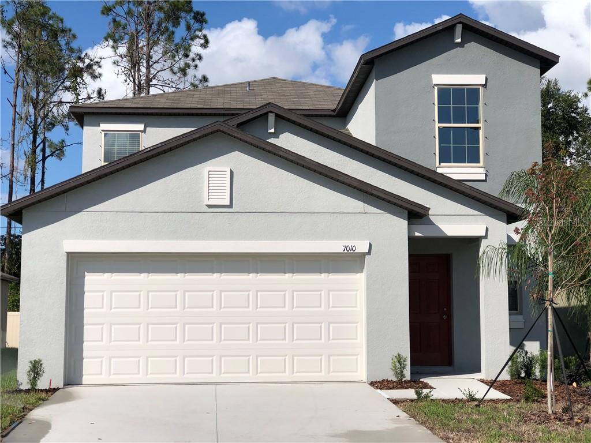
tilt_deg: +4.3
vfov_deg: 25.7
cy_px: 222
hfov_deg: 33.8
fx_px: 973
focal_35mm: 57
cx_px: 296
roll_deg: +0.9
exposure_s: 1/1736
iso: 20
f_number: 2.8
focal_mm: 6.6
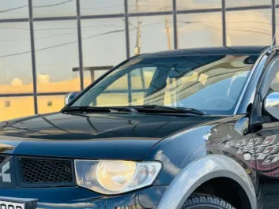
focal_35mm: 87
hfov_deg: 22.5
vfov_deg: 16.8
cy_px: 181
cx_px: 166
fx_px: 701
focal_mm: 6.76
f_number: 1.78
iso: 64
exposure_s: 1/678
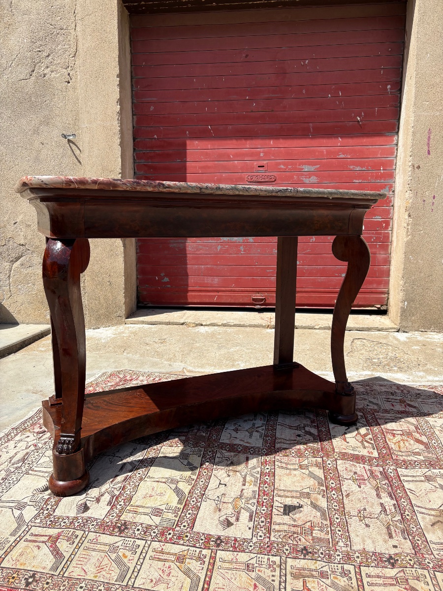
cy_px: 296
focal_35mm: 26
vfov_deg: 67.3
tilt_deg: -6.9
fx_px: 444
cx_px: 222
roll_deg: -0.5
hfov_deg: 53.1
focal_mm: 5.96
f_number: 1.6
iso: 50
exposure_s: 1/3279
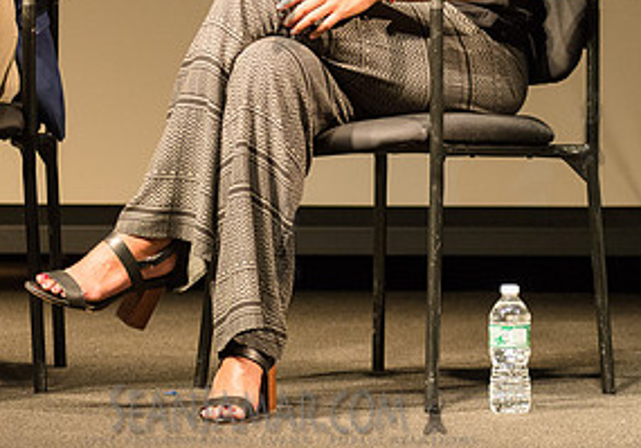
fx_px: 3686
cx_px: 406
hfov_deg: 9.9
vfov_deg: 6.9
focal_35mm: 204
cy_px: -50
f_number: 4
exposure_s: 1/50
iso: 2500
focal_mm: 86
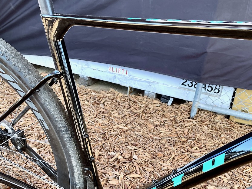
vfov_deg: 35.3
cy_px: 139
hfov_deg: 46.6
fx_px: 291
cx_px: 145
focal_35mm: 40
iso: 40
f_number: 1.6
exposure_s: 1/121
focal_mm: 5.1
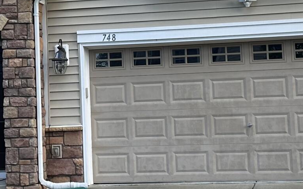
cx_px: 101
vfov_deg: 13.2
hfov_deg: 20.9
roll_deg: +2.2
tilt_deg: +4.2
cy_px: 49
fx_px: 818
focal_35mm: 99
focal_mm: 6.86
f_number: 1.78
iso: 80
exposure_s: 1/1157
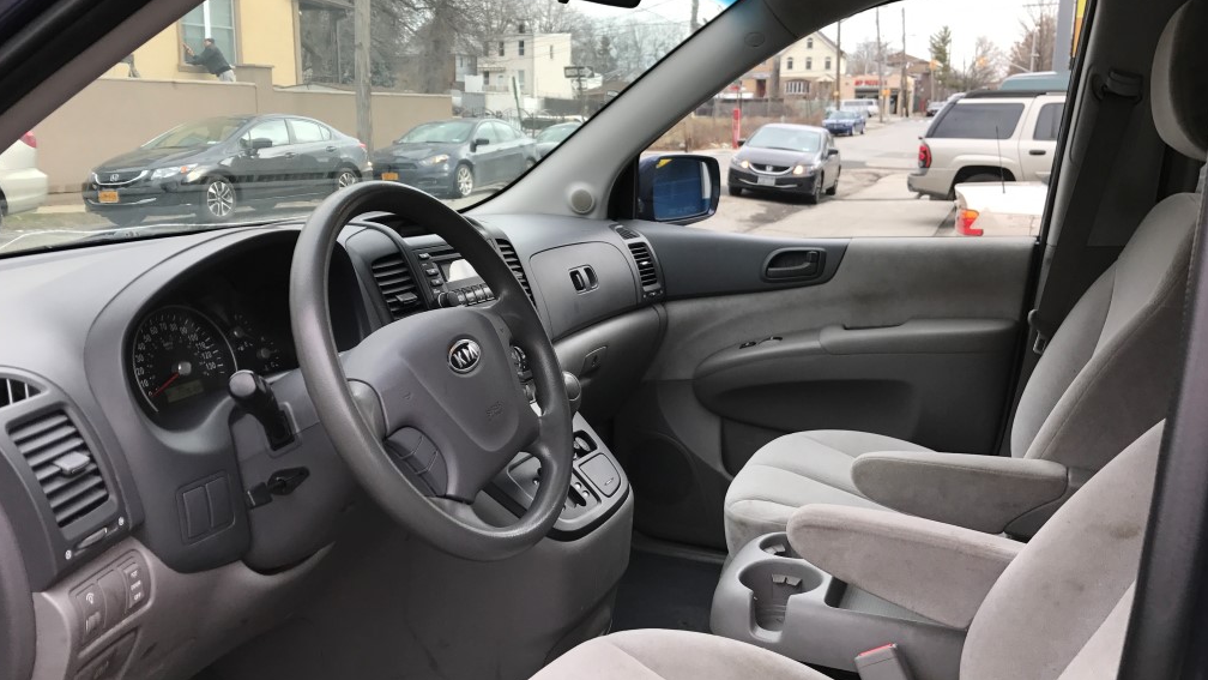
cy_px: 320
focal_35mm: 31
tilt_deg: -10.4
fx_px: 993
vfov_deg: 37.8
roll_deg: -1.0
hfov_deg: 62.6
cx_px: 600
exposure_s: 1/283
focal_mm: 3.99
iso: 20
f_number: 1.8
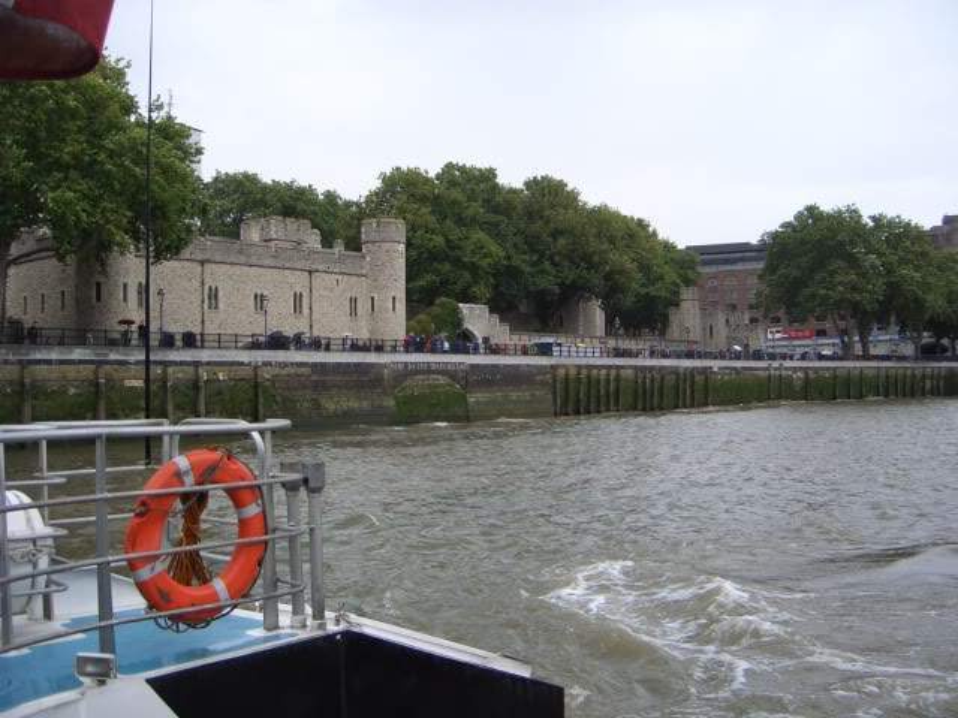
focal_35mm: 39
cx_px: 479
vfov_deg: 36.8
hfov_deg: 47.9
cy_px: 359
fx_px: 1079
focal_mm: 8
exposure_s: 1/100
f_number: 2.8
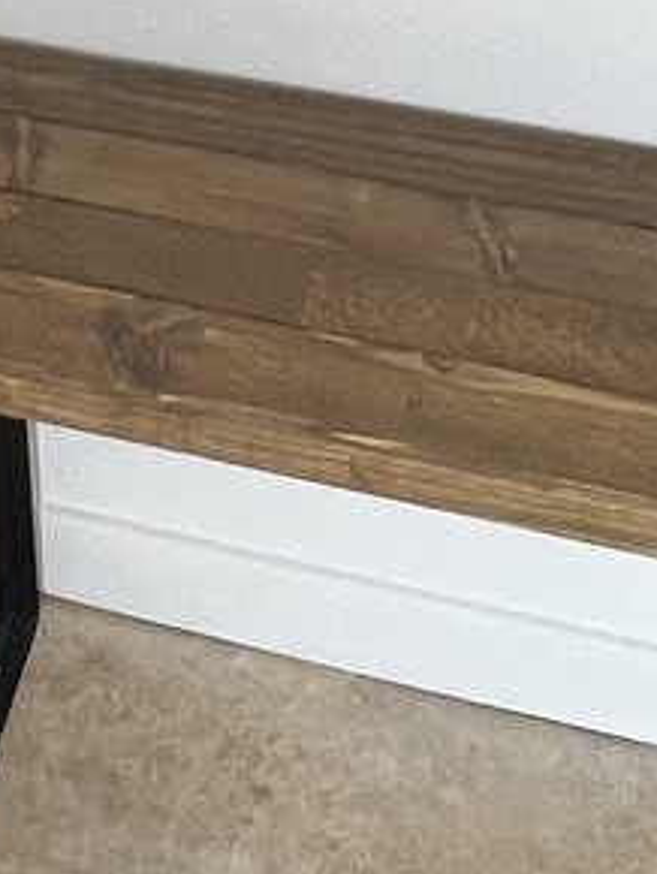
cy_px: -883
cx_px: -133
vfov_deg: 16.8
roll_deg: +3.1
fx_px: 2173
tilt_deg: -13.8
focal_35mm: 86
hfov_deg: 16.5
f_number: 1.8
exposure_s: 1/99
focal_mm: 1.57
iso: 80
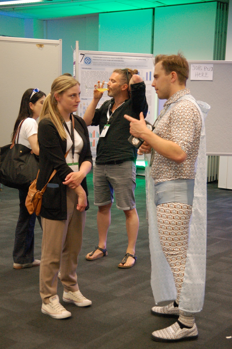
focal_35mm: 57
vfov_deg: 35.1
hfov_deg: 23.7
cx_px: 116
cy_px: 174
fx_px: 552
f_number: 3.5
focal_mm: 38
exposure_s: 1/125
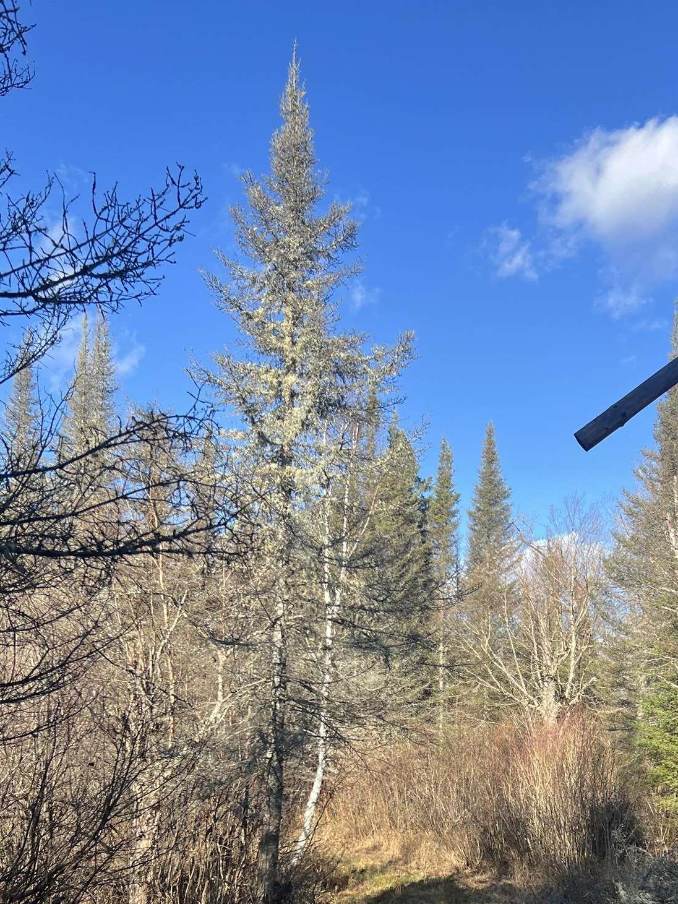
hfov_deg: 34.9
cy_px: 710
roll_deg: -1.3
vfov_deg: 43.8
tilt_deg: +4.0
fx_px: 1071
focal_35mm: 41
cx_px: 439
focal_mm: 5.7
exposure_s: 1/1468
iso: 50
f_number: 1.5
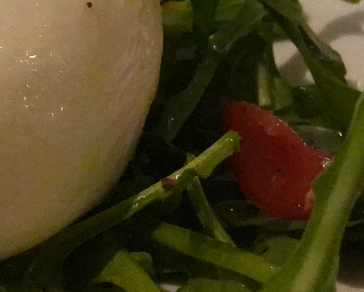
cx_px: -125
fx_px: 4148
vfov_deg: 4.0
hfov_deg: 5.0
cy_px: 238
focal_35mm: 385
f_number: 14
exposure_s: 1/30
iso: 12800
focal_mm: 54
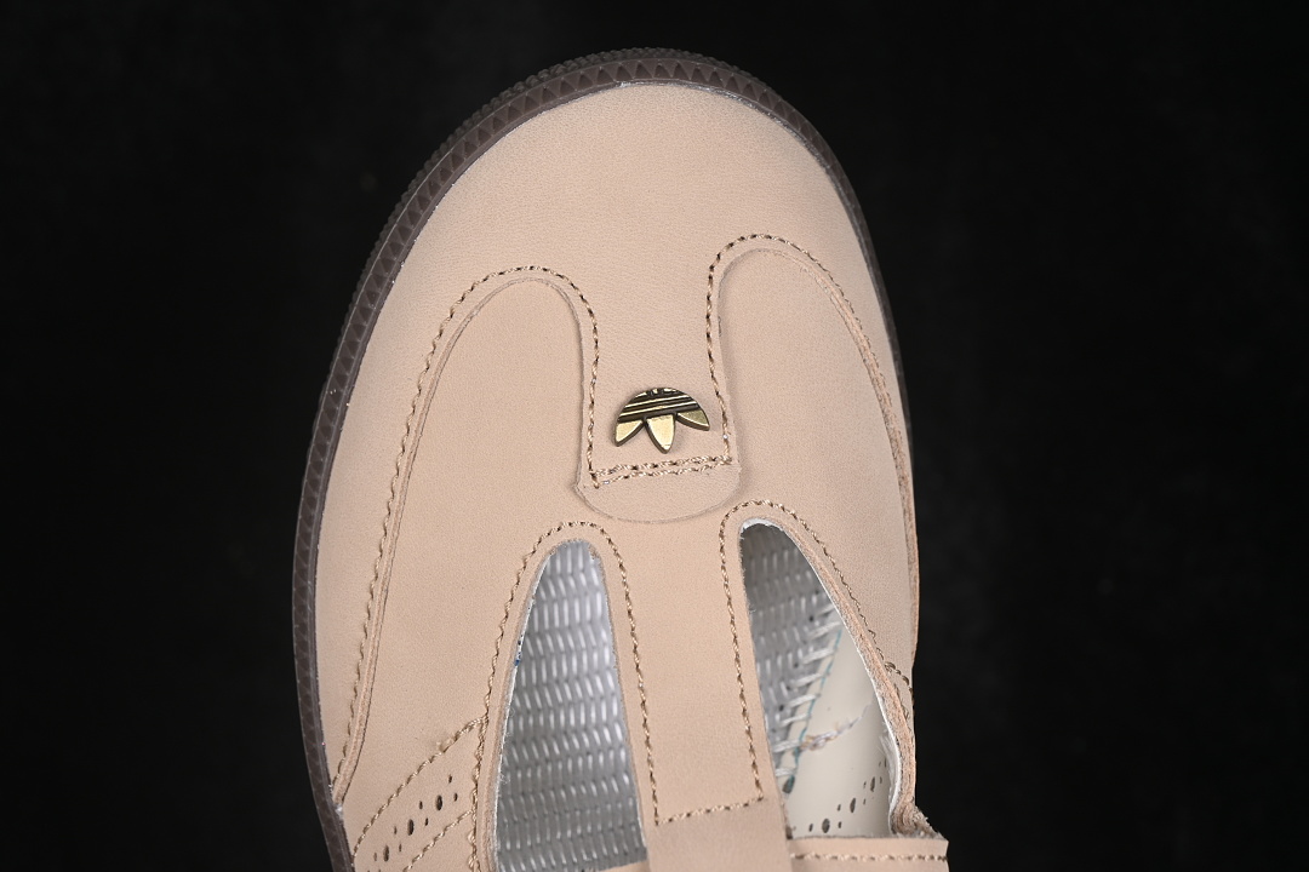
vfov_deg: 18.2
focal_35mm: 75
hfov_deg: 27.0
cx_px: 654
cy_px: 436
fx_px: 2727
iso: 160
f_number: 7.1
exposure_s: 1/80
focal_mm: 50
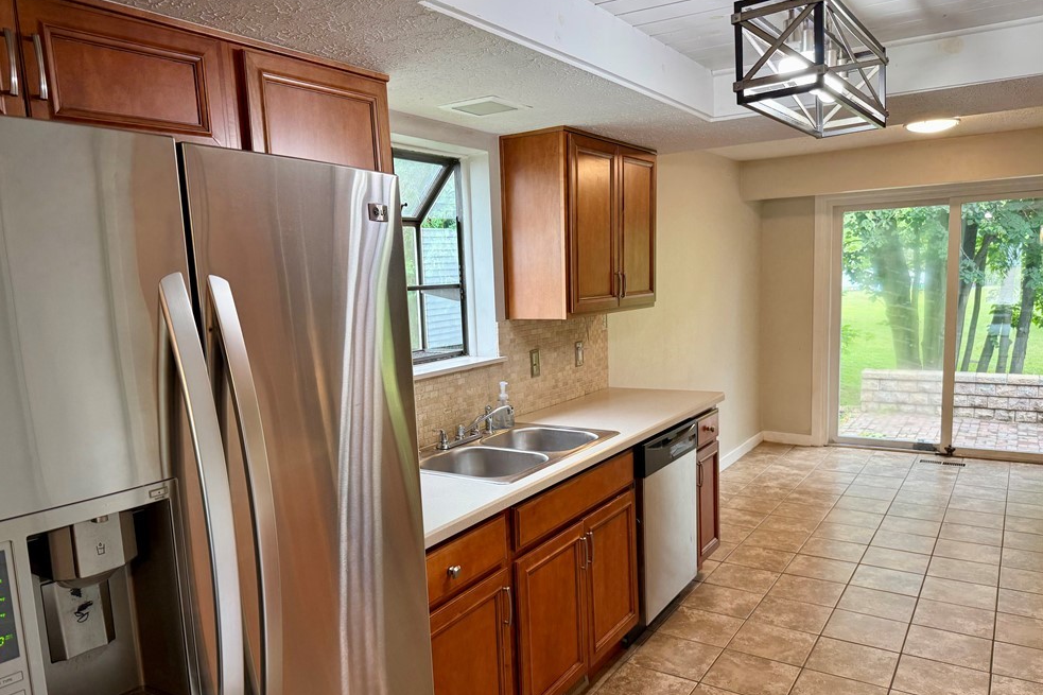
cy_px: 376
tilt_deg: -7.8
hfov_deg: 69.4
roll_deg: +2.8
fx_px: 753
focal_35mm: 26
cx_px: 501
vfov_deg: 49.5
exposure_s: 1/60
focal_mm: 6.76
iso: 125
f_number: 1.78
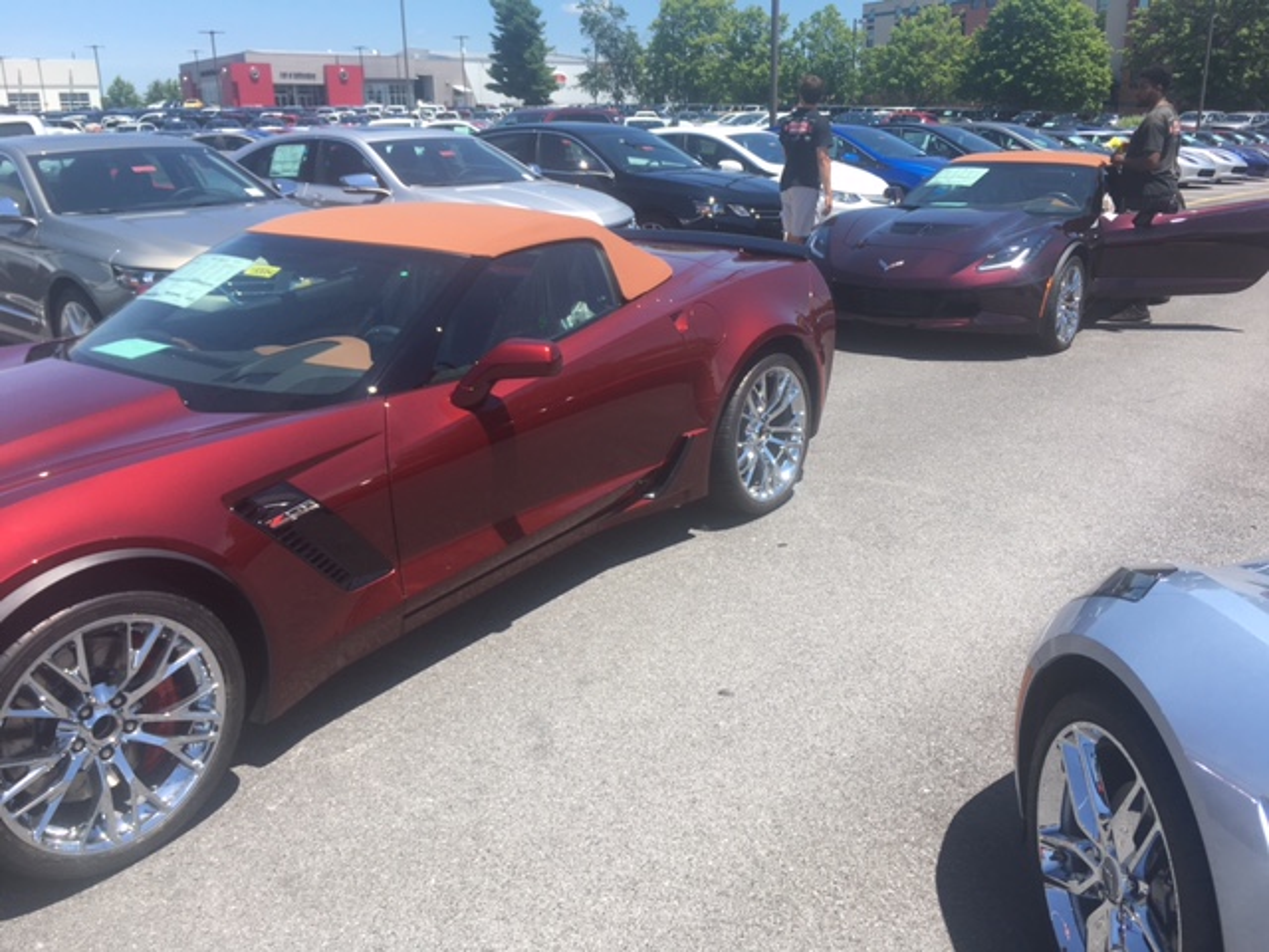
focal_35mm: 29
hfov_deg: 61.7
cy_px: 476
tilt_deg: -19.6
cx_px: 634
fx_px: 1063
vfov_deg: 48.2
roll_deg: +2.7
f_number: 2.2
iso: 25
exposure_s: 1/1054
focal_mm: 4.15
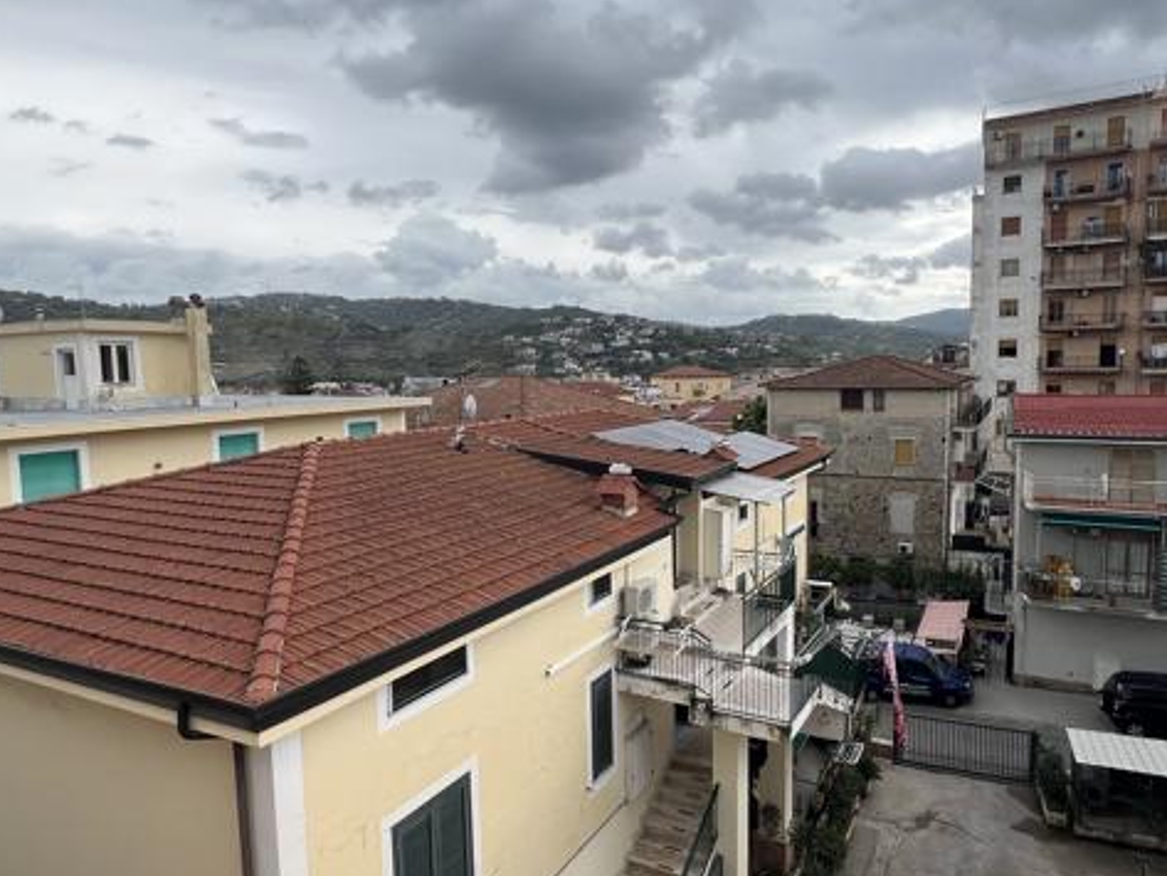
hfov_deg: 76.0
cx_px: 659
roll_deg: +0.1
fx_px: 742
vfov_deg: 61.1
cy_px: 444
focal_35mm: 22
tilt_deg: -5.5
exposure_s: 1/951
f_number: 1.8
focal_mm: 1.57
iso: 32
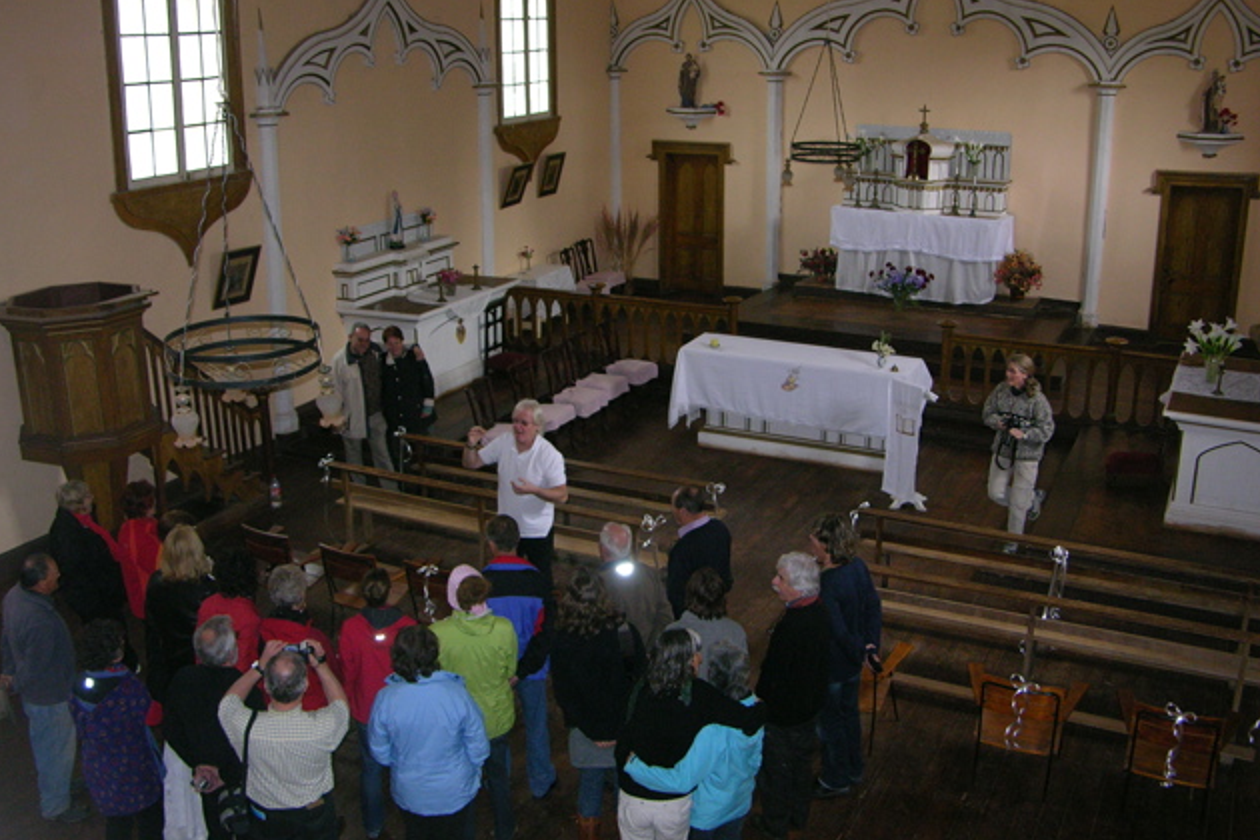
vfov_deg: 35.9
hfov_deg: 51.9
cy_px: 392
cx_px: 622
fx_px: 1295
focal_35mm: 37
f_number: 2.8
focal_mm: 9
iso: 200
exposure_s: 1/60.1
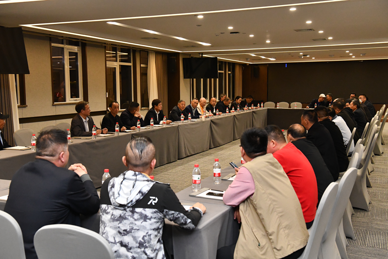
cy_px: 130
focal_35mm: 42
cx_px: 194
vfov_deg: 31.9
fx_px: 453
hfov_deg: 46.4
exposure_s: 1/60
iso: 6400
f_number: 7.1
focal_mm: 42
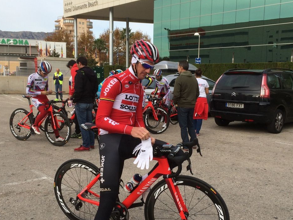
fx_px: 313
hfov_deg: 50.2
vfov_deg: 38.6
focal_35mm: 37
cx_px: 148
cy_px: 113
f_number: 2.2
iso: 32
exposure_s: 1/873
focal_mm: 4.15
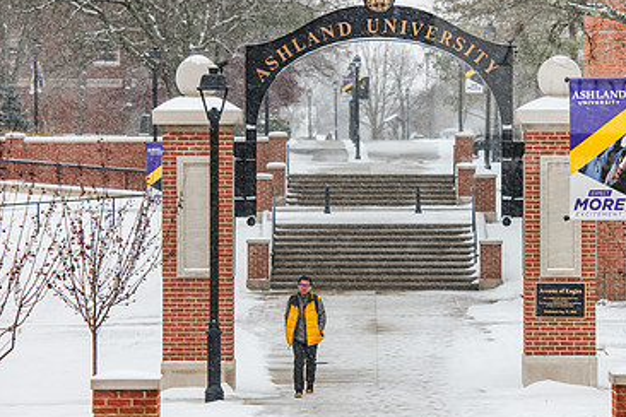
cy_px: 197
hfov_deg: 9.6
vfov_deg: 6.4
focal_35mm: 214
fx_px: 3721
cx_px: 383
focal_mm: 135
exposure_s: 1/160
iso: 320
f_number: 5
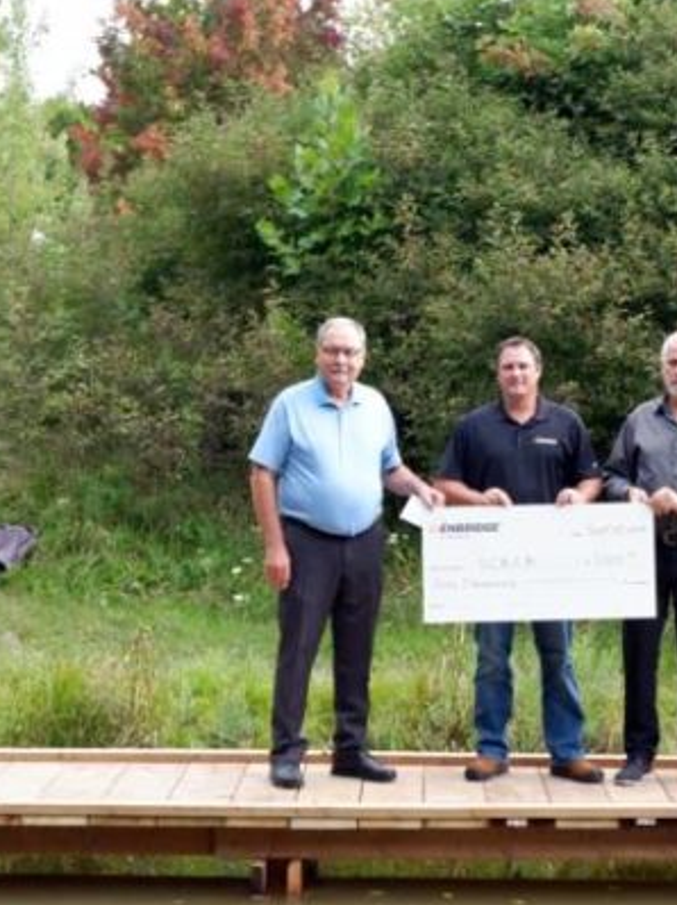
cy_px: 559
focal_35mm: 78
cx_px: 627
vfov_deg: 25.0
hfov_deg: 18.5
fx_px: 2036
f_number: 5.6
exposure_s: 1/150
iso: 200
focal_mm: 28
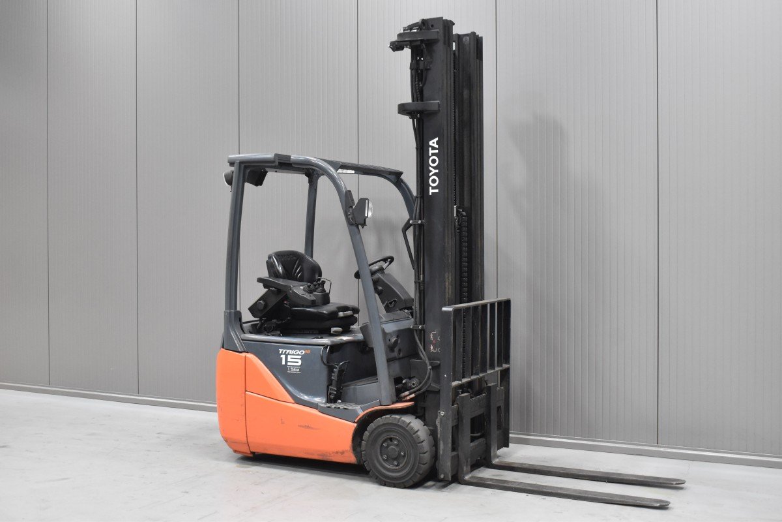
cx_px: 391
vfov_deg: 31.9
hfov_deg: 46.4
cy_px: 261
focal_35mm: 42
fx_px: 912
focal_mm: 28
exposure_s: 1/25
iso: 1600
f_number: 5.6
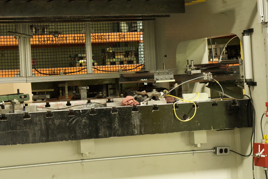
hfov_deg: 19.9
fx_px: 759
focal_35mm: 102
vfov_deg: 13.4
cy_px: 75
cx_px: 63
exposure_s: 1/160
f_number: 4.5
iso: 8000
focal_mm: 60
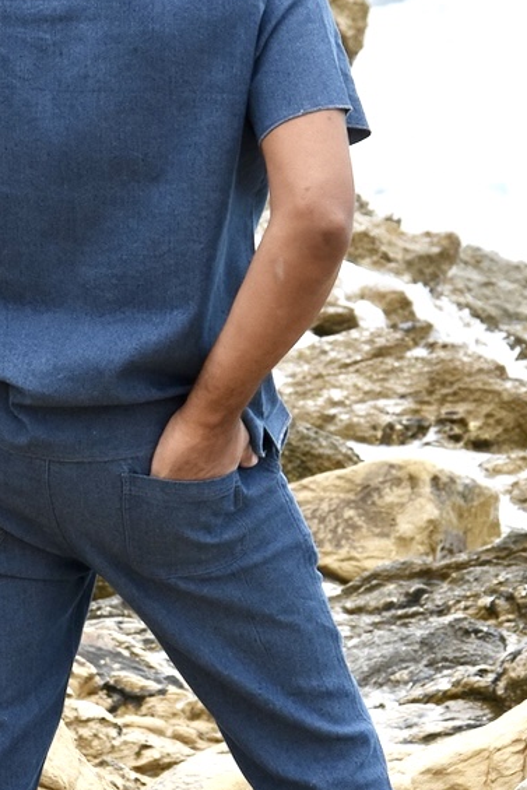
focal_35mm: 272
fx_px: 5969
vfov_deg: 7.6
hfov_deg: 5.1
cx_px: 147
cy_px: 429
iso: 640
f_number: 8
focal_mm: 80
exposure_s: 1/1000
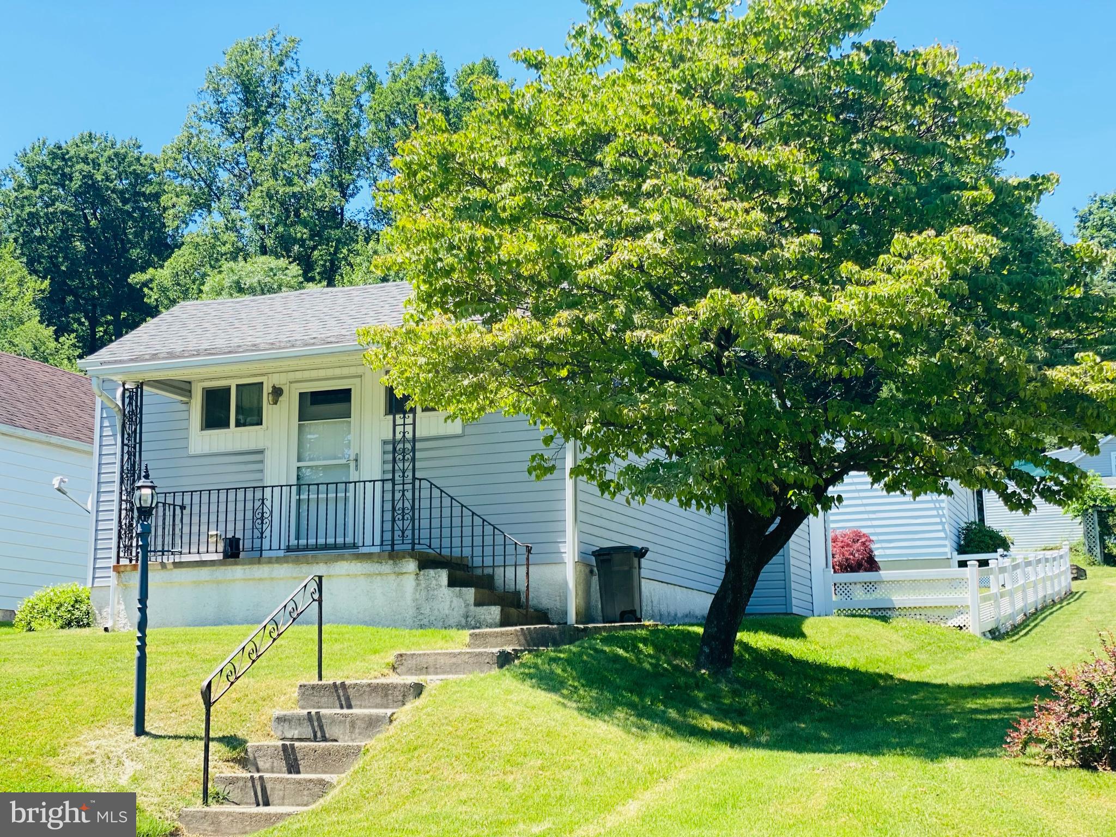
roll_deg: +0.4
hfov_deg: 36.8
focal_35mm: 52
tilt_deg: +11.0
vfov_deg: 28.0
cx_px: 558
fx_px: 1676
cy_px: 418
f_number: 2
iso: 20
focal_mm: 6
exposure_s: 1/505
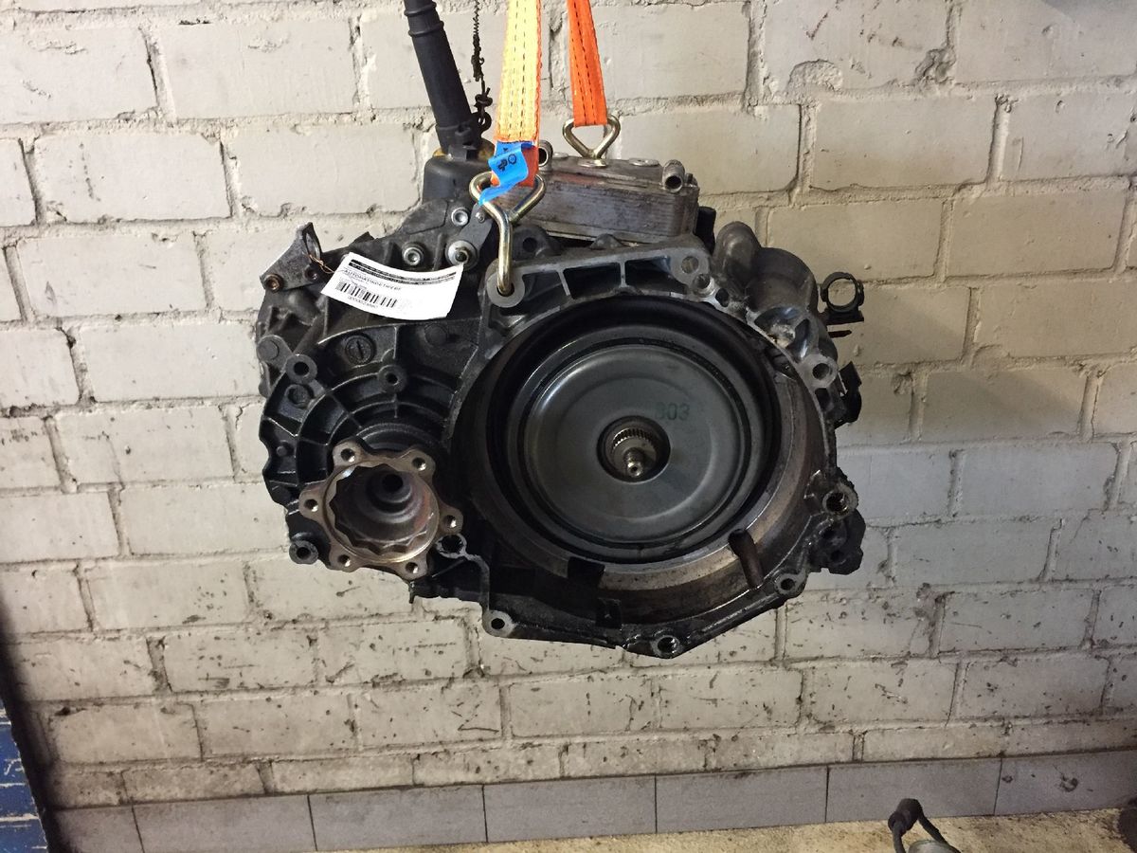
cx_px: 568
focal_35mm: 29
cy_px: 426
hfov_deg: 61.7
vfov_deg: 48.2
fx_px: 953
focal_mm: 4.15
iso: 250
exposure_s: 1/17
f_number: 2.2
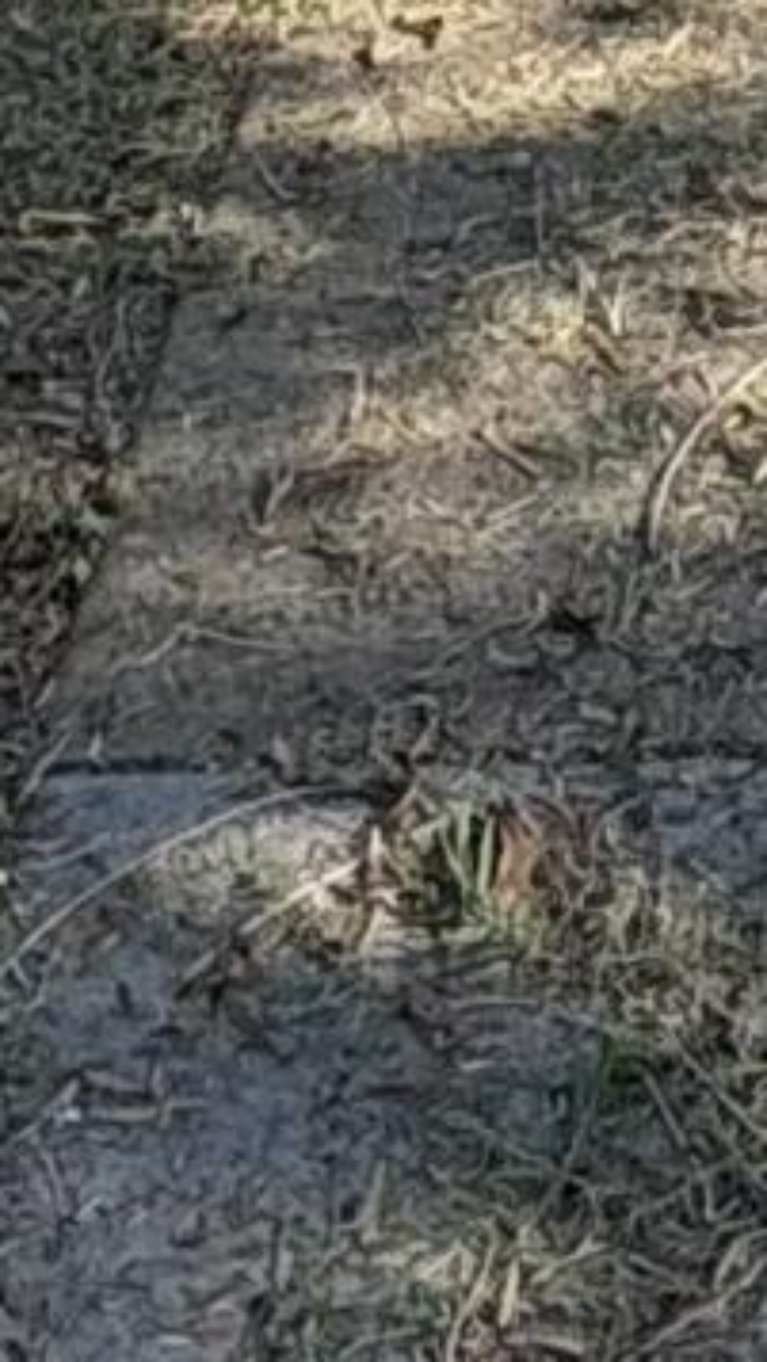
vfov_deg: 12.2
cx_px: 1072
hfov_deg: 9.3
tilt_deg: -1.2
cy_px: -2178
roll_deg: -0.3
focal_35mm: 128
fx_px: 4625
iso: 40
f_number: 2.2
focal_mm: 2.22
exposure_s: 1/700
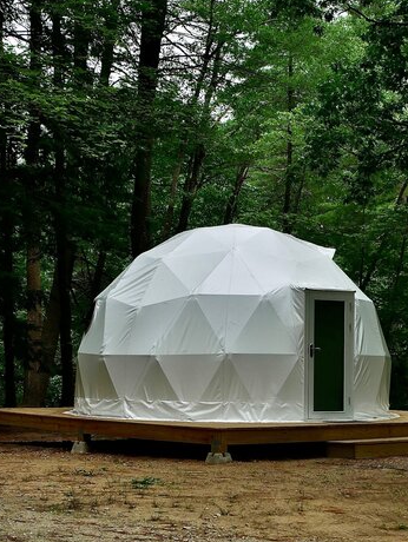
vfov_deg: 21.9
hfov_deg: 16.6
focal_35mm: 89
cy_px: 365
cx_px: 231
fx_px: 1396
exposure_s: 1/250
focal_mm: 32
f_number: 8
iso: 200
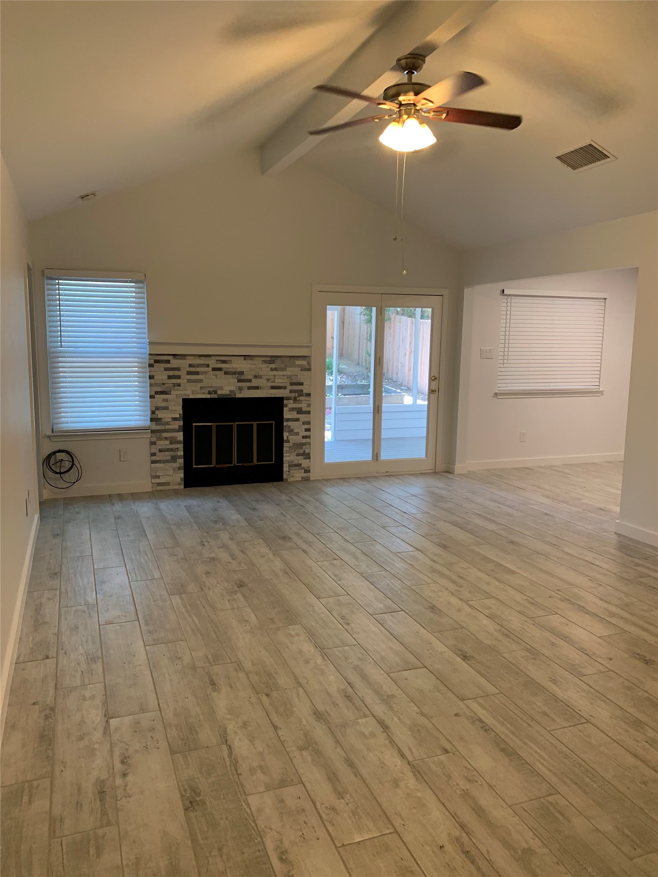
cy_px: 438
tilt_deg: -8.1
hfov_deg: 53.1
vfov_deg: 67.3
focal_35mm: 26
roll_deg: +0.8
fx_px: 659
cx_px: 329
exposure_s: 1/60
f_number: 1.8
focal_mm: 4.25
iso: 100
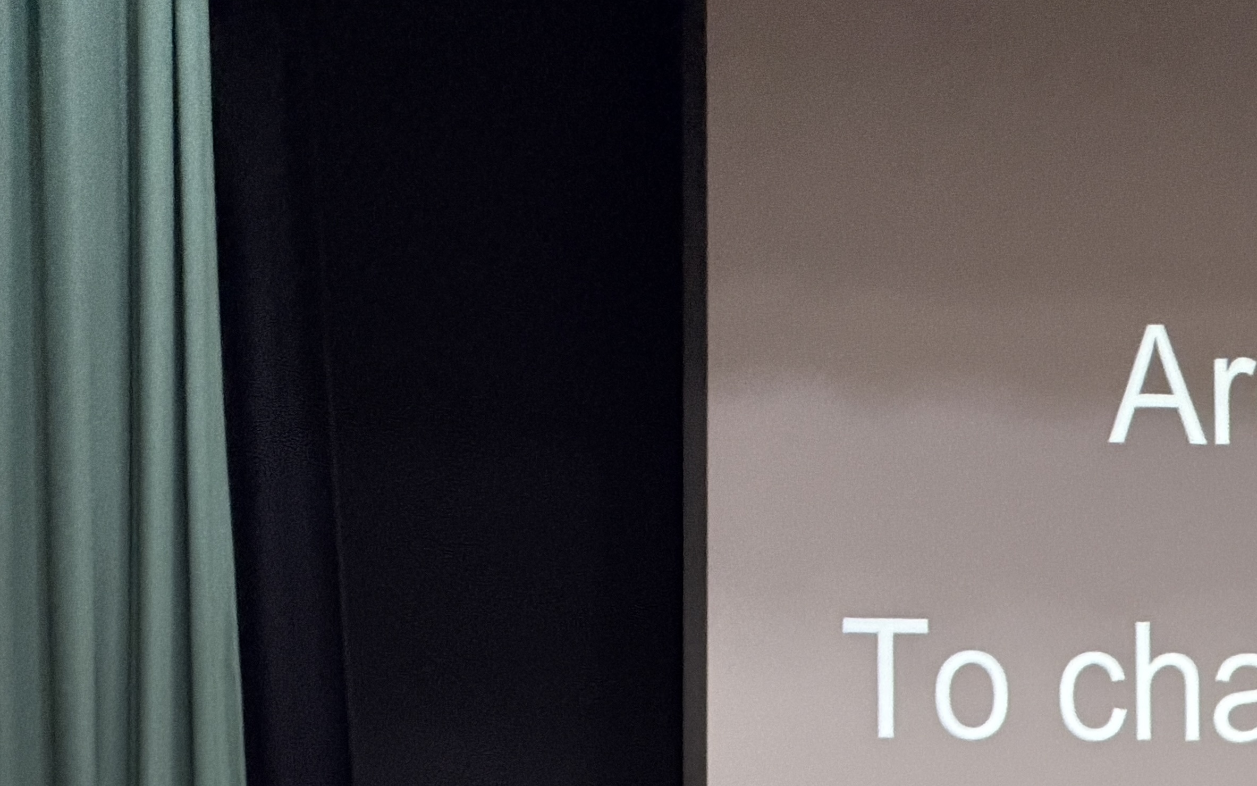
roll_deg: +1.8
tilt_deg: +2.0
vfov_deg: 5.4
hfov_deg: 8.6
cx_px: 1364
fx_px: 8324
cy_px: 1044
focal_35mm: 243
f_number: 2.8
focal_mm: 16.89
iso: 640
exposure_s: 1/33
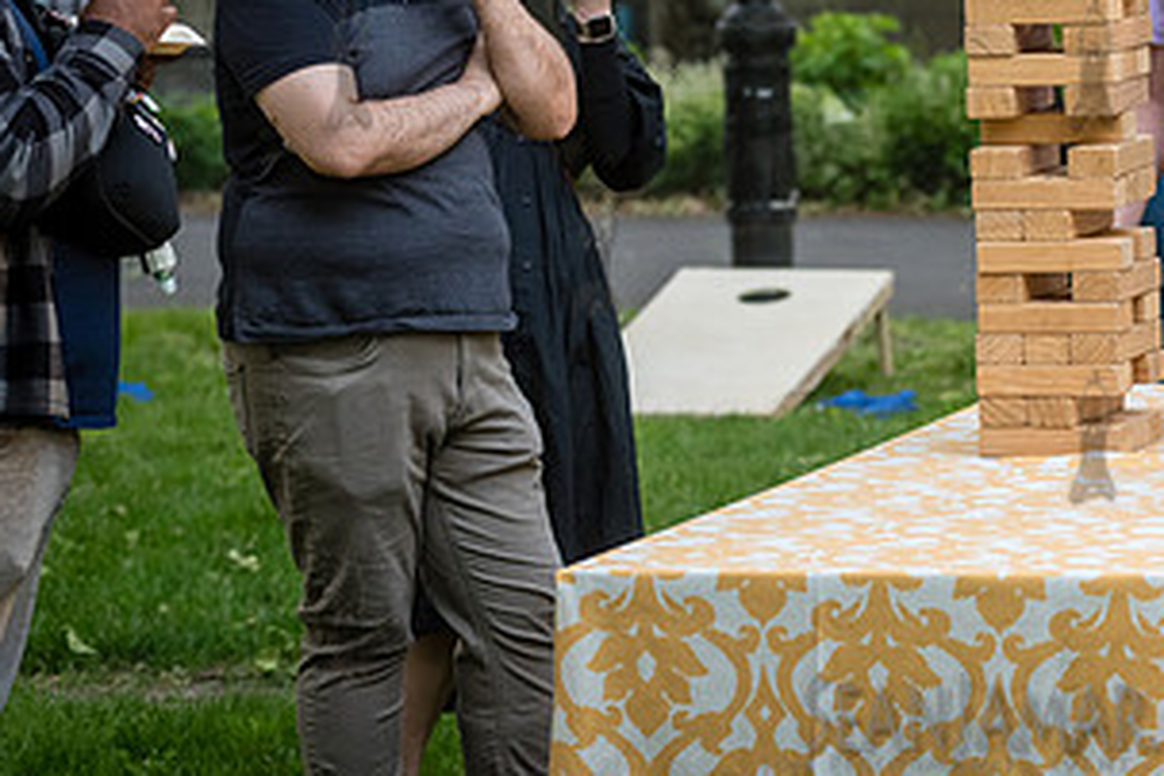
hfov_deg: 10.6
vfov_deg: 7.1
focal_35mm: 193
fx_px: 6240
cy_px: 63
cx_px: 1091
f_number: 5
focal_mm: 100
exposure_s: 1/400
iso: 2000
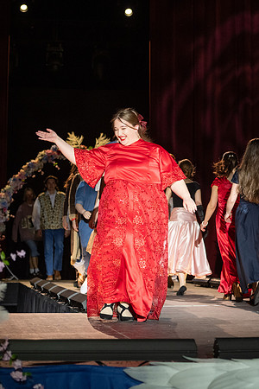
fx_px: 1292
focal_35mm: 120
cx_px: 195
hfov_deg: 11.4
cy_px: 190
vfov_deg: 17.1
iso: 800
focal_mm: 70
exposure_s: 1/1000
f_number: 2.8
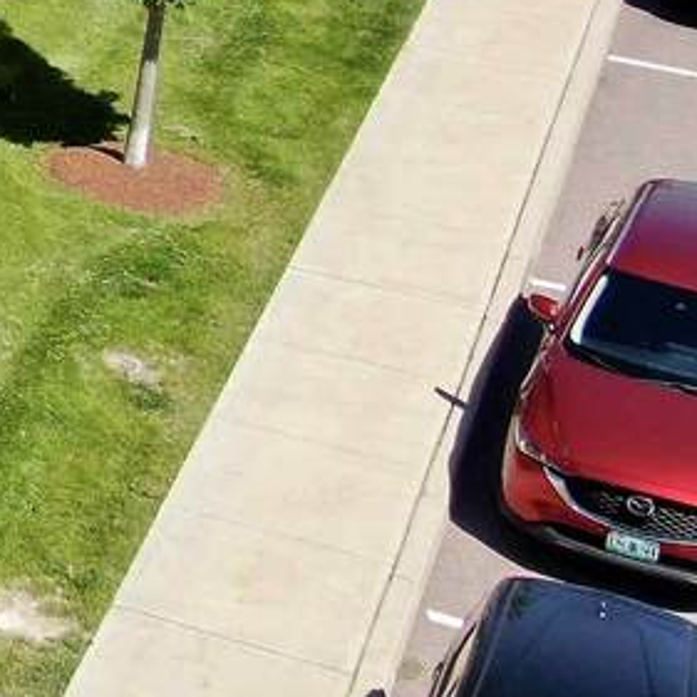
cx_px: -888
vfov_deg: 12.6
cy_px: -273
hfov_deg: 11.3
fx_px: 3030
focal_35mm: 133
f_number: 3.2
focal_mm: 5.69
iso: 100
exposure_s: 1/800
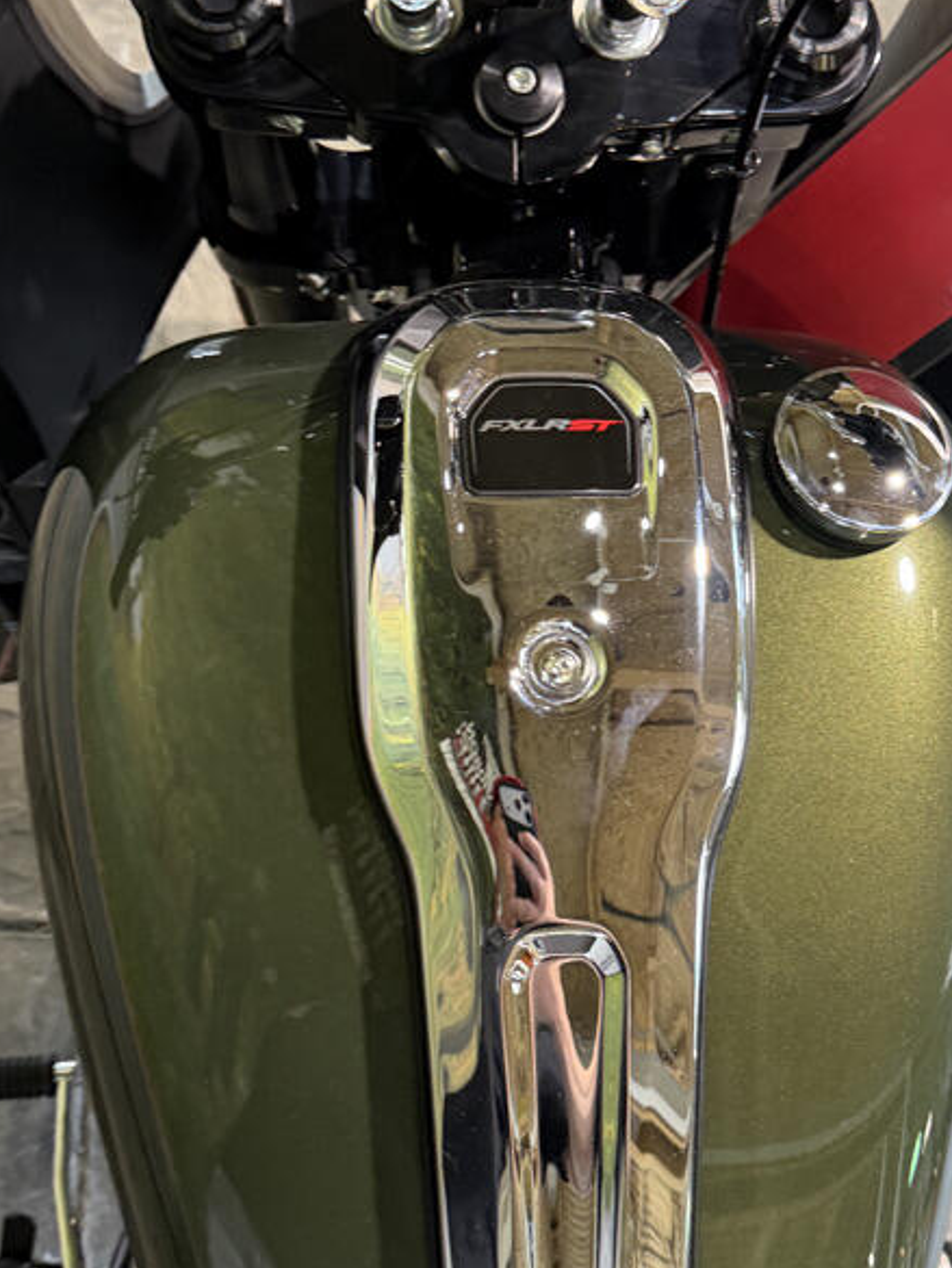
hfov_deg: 34.2
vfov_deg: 44.7
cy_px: 720
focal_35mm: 42
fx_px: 1540
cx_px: 590
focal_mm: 6.76
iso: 250
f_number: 1.78
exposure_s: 1/60
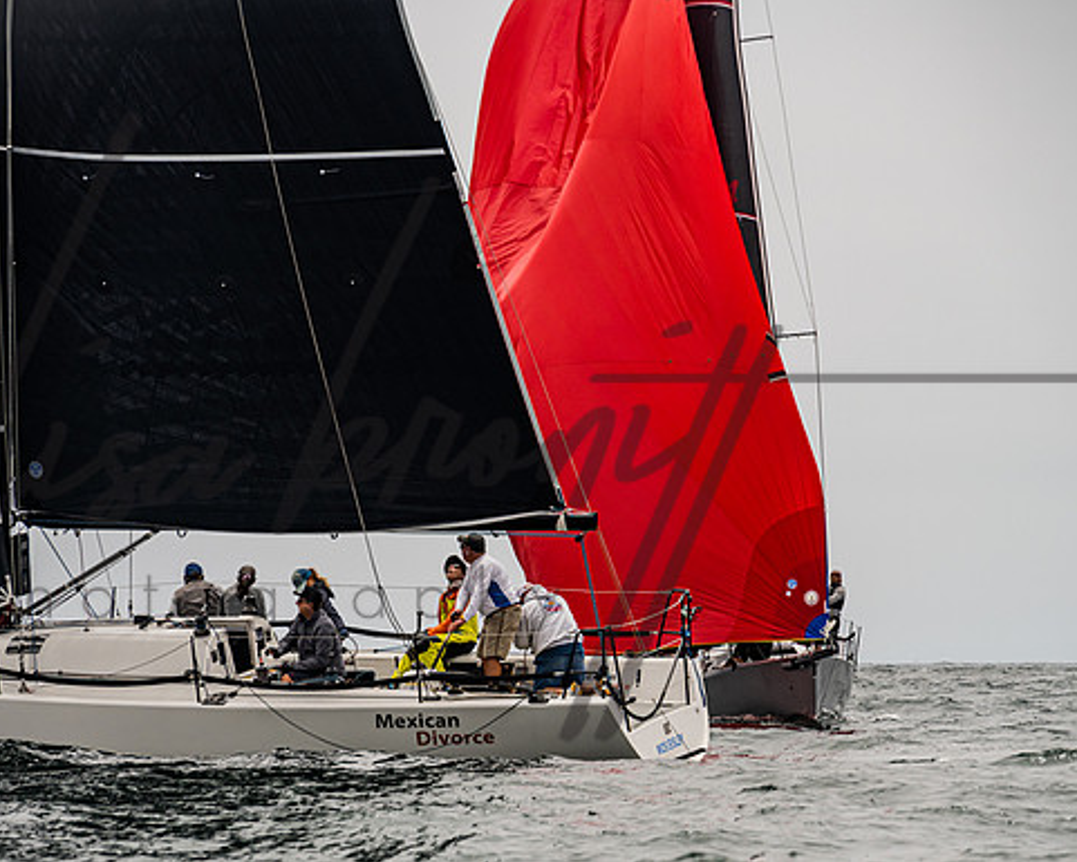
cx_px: 597
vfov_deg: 5.6
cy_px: 517
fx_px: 8863
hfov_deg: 7.0
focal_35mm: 278
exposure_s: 1/1000
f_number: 6.3
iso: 250
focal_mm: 200
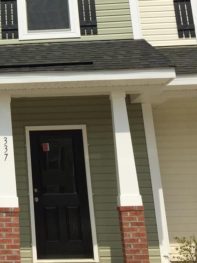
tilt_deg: +19.7
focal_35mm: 75
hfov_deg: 18.5
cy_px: 16
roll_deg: +1.1
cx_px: -43
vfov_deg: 25.1
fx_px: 569
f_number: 2.2
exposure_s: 1/4405
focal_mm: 4.15
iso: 32
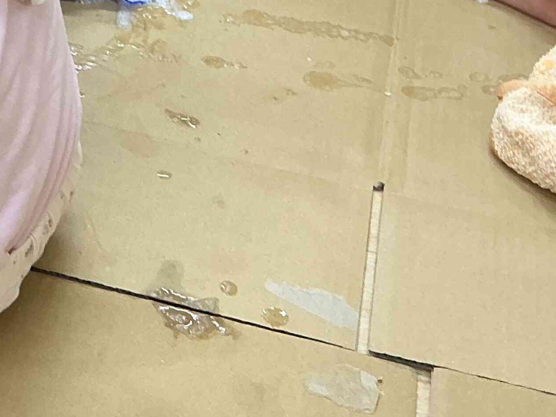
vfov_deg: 15.0
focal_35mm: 93
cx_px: -157
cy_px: -170
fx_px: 1494
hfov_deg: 19.5
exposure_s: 1/60
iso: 40
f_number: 1.8
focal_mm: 3
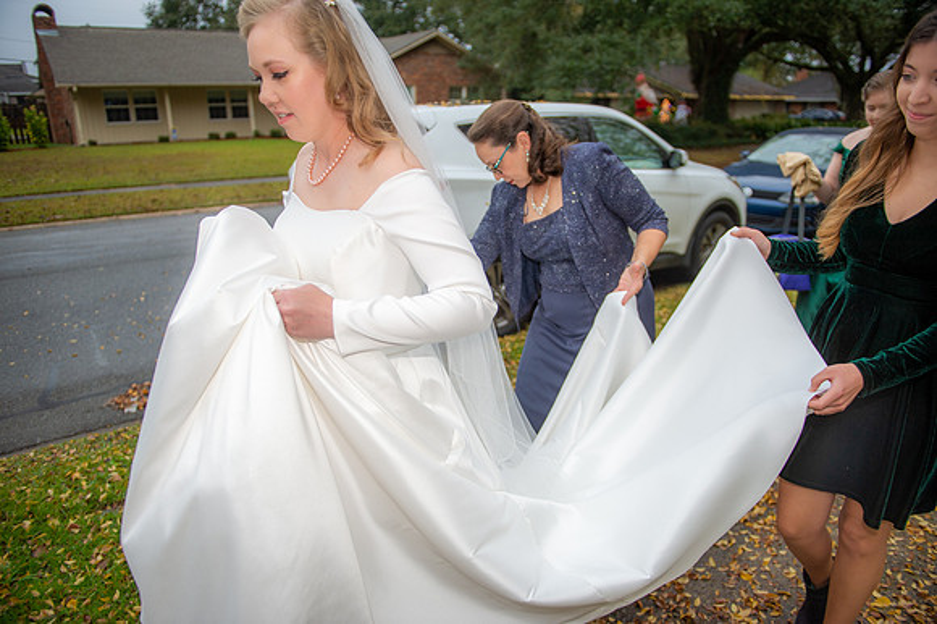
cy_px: 312
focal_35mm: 24
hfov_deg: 73.8
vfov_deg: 53.1
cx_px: 468
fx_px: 624
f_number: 2.8
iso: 320
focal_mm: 24
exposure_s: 1/1250
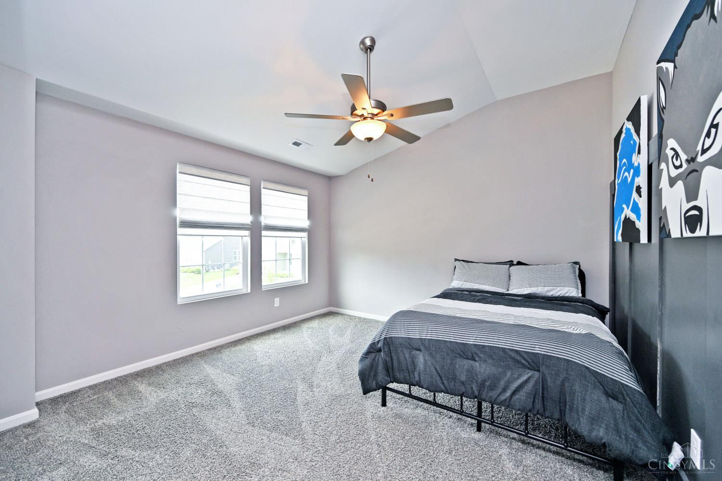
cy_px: 240
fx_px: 281
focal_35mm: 14
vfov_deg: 81.2
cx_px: 361
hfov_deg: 104.3
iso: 200
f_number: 5
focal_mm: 14
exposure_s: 1/100
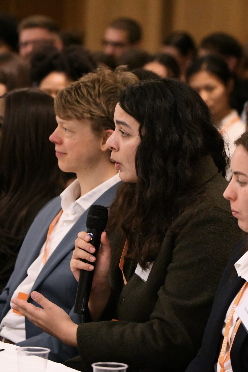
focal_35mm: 225
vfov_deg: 9.1
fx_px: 2325
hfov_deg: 6.1
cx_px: 124
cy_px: 186
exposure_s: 1/250
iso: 18000
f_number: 5
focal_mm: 150
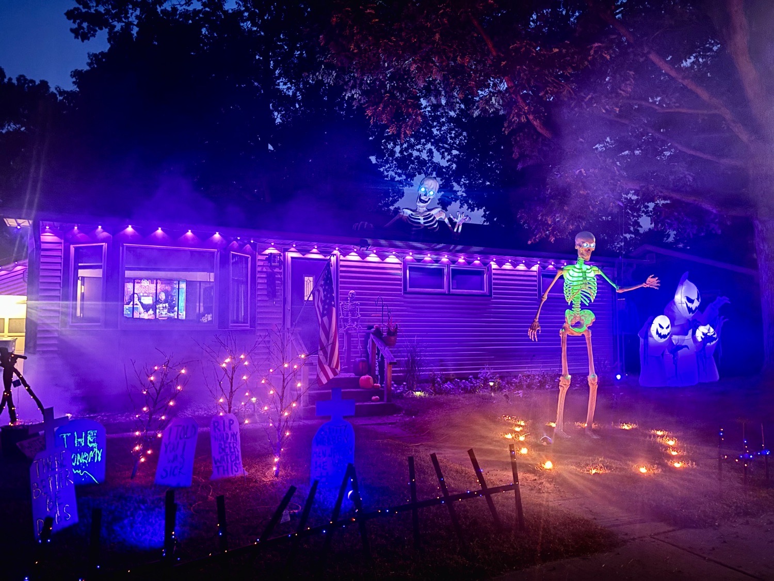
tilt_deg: +4.0
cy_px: 290
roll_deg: +0.1
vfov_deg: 53.1
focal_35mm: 26
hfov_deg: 67.3
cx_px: 387
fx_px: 581
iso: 1600
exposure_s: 1/5
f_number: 1.6
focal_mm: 5.96
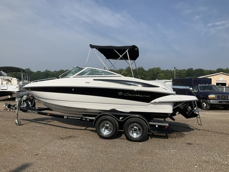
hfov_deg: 61.7
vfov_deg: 48.2
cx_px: 114
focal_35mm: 29
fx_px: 192
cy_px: 86
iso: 25
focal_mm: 3
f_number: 1.8
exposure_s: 1/3125
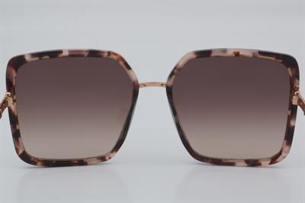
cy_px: 102
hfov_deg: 24.6
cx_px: 152
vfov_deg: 16.5
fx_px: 698
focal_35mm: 82
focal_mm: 55
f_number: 32
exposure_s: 1/4
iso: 100
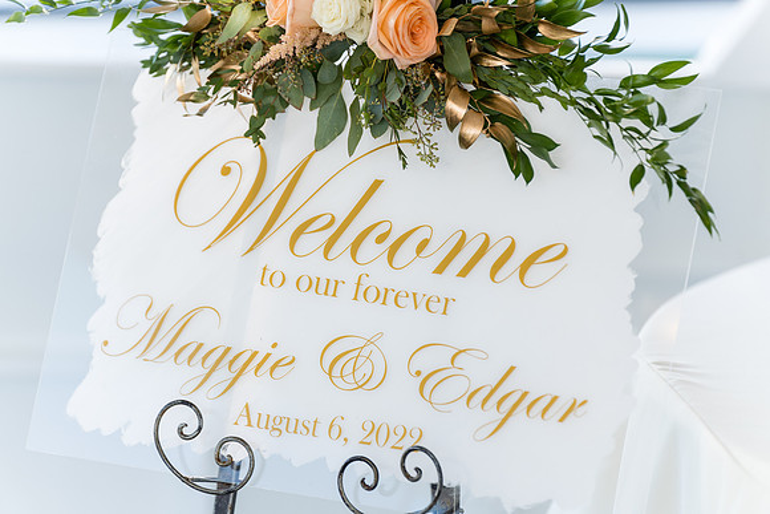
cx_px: 385
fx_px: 3337
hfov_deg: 13.2
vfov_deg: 8.8
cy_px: 257
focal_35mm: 156
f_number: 2.8
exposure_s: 1/200
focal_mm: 156
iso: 100
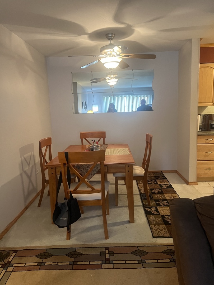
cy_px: 142
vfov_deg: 67.3
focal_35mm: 26
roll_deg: +0.9
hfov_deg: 53.1
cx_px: 107
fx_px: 214
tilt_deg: -5.3
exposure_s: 1/60
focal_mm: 5.7
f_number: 1.5
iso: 250
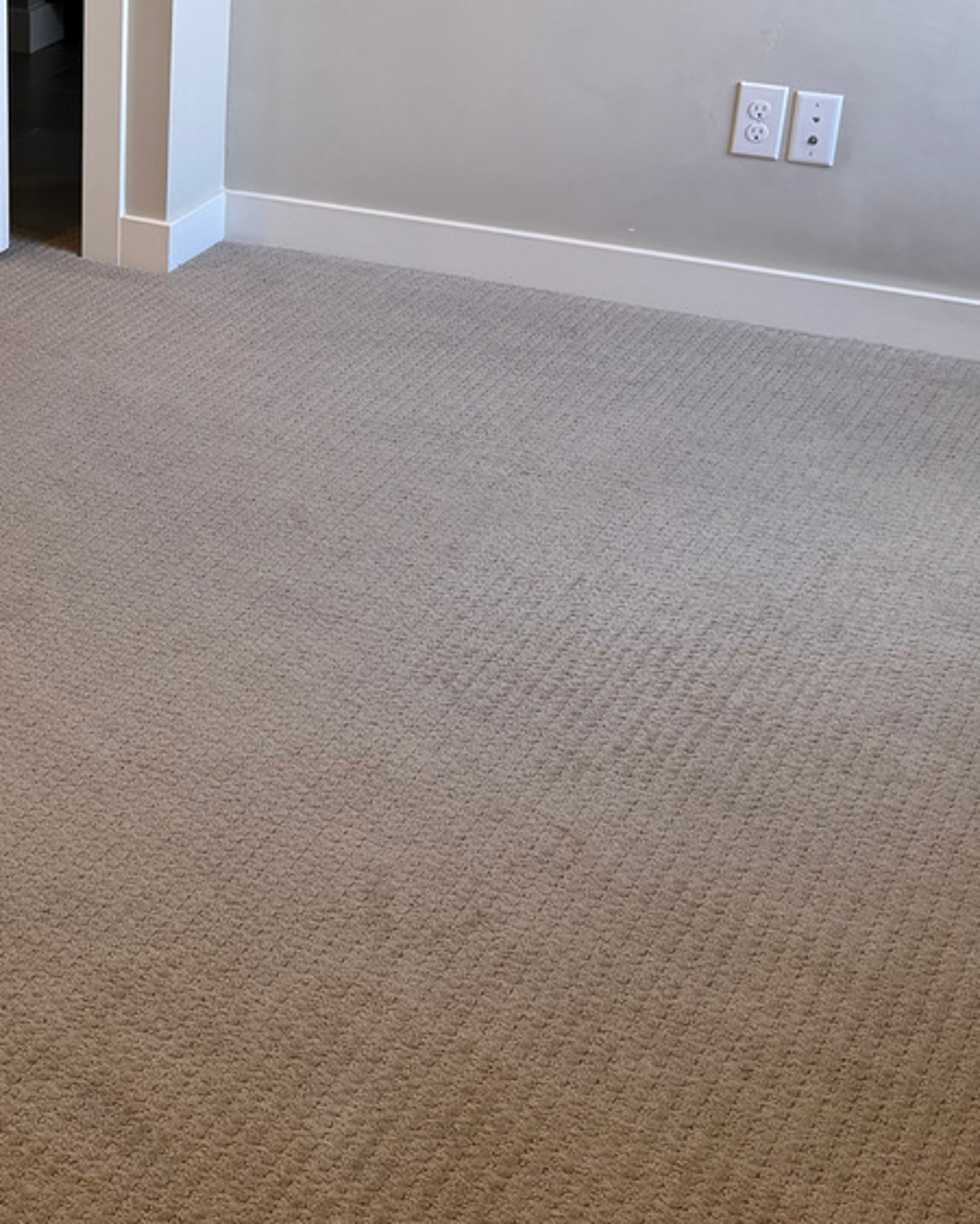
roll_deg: -0.2
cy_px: 653
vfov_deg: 29.6
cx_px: 46
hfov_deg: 23.1
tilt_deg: -27.6
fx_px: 2319
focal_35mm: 64
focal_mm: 6.76
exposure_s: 1/120
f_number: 1.78
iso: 125
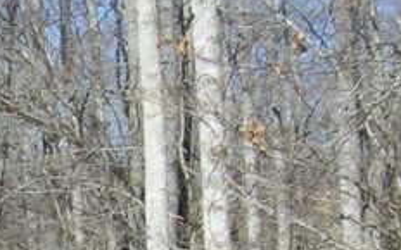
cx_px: -149
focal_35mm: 168
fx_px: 1836
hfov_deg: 12.0
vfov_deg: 7.4
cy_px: 558
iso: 80
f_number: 4.8
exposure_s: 1/313
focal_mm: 6
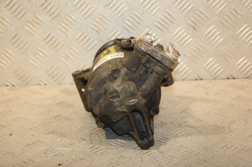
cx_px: 126
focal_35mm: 72
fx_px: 504
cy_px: 84
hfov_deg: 28.1
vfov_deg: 18.9
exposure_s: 1/200
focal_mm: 48
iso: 800
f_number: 5.6
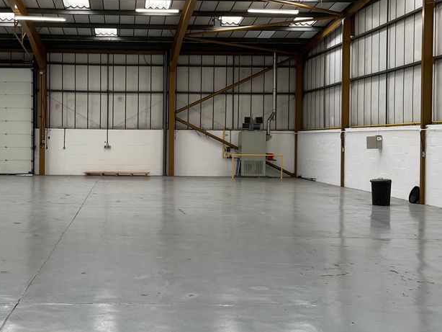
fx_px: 600
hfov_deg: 39.8
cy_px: 147
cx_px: 141
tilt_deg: -1.6
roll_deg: -1.1
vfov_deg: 30.9
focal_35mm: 47
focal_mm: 5.1
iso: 64
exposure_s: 1/100
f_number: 1.6
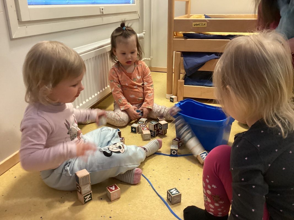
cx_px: 147
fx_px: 263
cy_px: 110
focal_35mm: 31
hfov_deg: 58.4
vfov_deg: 45.4
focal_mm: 3.3
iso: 400
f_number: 2.4
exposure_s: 1/25
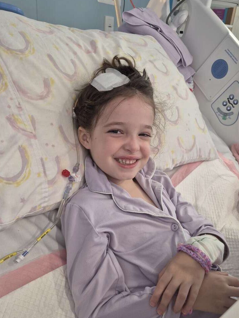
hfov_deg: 48.0
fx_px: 267
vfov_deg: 61.5
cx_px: 141
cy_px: 175
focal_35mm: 29
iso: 400
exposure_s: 1/100
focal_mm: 5.4
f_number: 1.8
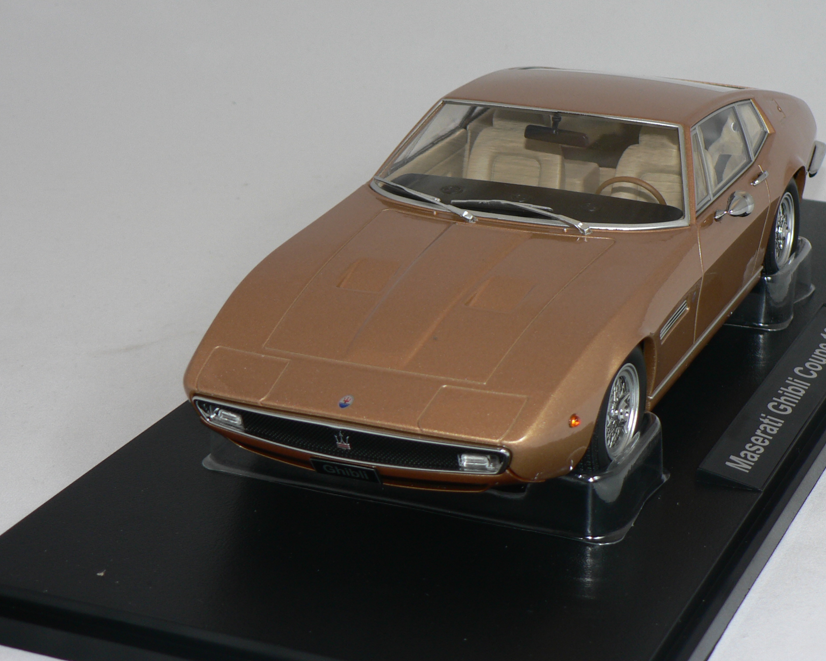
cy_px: 246
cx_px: 447
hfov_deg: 23.0
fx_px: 2029
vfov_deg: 18.5
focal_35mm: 83
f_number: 3.2
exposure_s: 1/60
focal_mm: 10.5
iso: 80
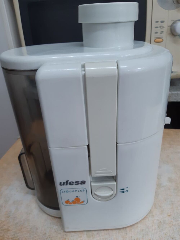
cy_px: 120
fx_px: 180
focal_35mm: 26
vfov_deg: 67.3
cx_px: 90
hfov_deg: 53.1
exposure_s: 1/50
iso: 80
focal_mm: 3.92
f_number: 1.7
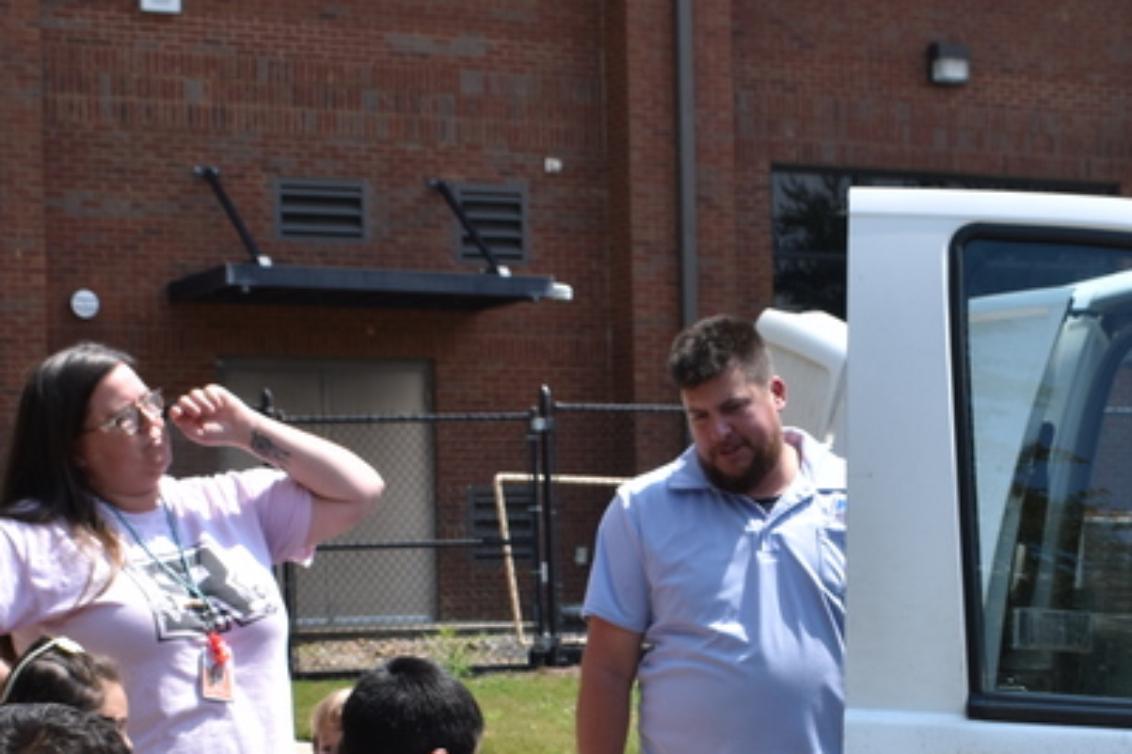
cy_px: 753
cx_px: 759
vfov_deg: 14.6
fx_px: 2892
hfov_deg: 22.1
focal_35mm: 92
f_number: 10
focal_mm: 24
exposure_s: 1/400
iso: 200
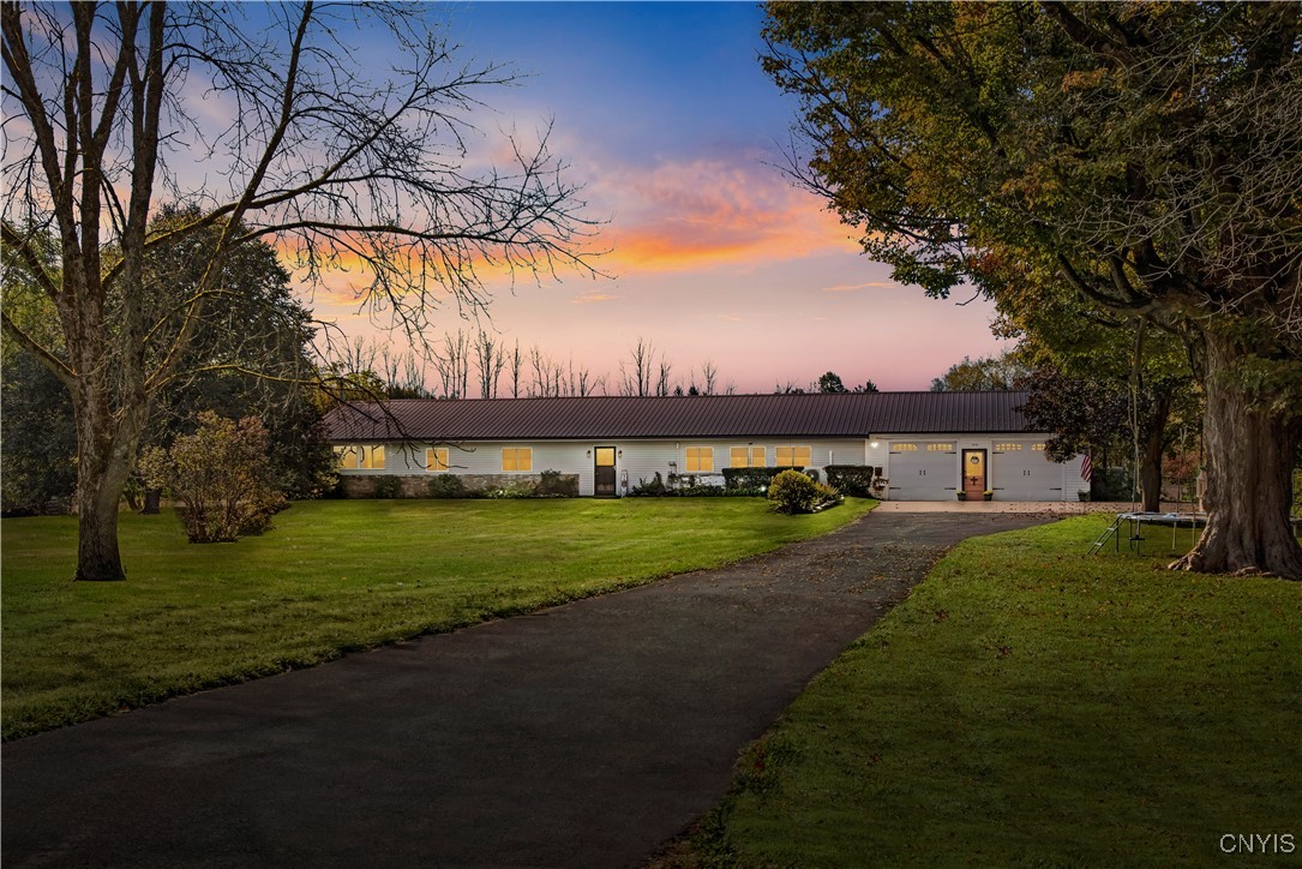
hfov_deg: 41.1
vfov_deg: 28.1
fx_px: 1736
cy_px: 434
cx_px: 651
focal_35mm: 48
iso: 100
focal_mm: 48
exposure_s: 1/400
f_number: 8
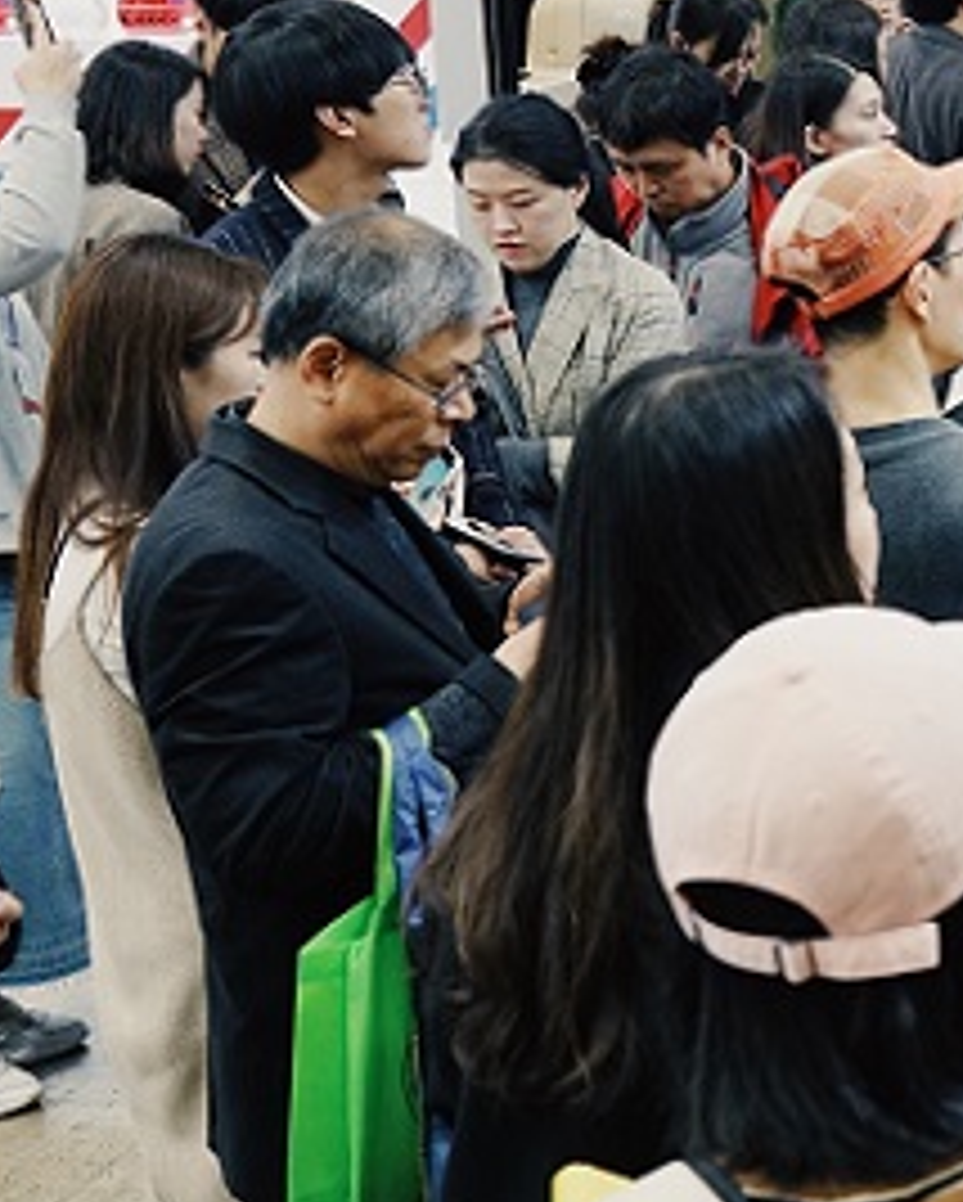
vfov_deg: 26.6
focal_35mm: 70
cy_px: 241
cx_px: 1692
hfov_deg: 17.9
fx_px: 2491
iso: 1000
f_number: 4
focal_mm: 24
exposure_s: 1/100
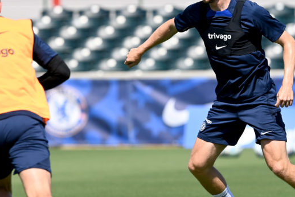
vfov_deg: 1.7
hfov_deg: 2.6
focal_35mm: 790
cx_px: 148
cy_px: 110
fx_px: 6477
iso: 400
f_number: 5.6
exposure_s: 1/2000
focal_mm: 400
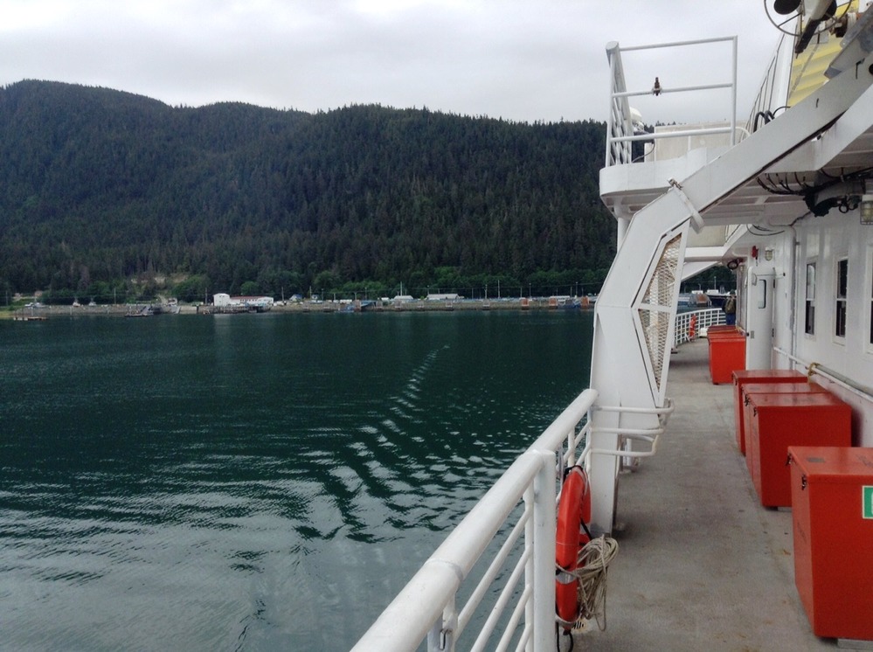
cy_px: 326
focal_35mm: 33
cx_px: 436
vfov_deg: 42.8
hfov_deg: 55.4
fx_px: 831
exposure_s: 1/226
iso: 25
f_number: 2.4
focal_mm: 3.3
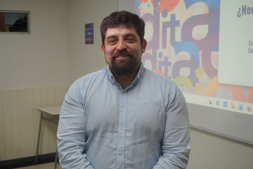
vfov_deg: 28.1
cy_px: 84
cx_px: 126
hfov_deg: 41.1
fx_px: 337
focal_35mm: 48
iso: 1250
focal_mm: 32
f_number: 5
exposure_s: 1/160
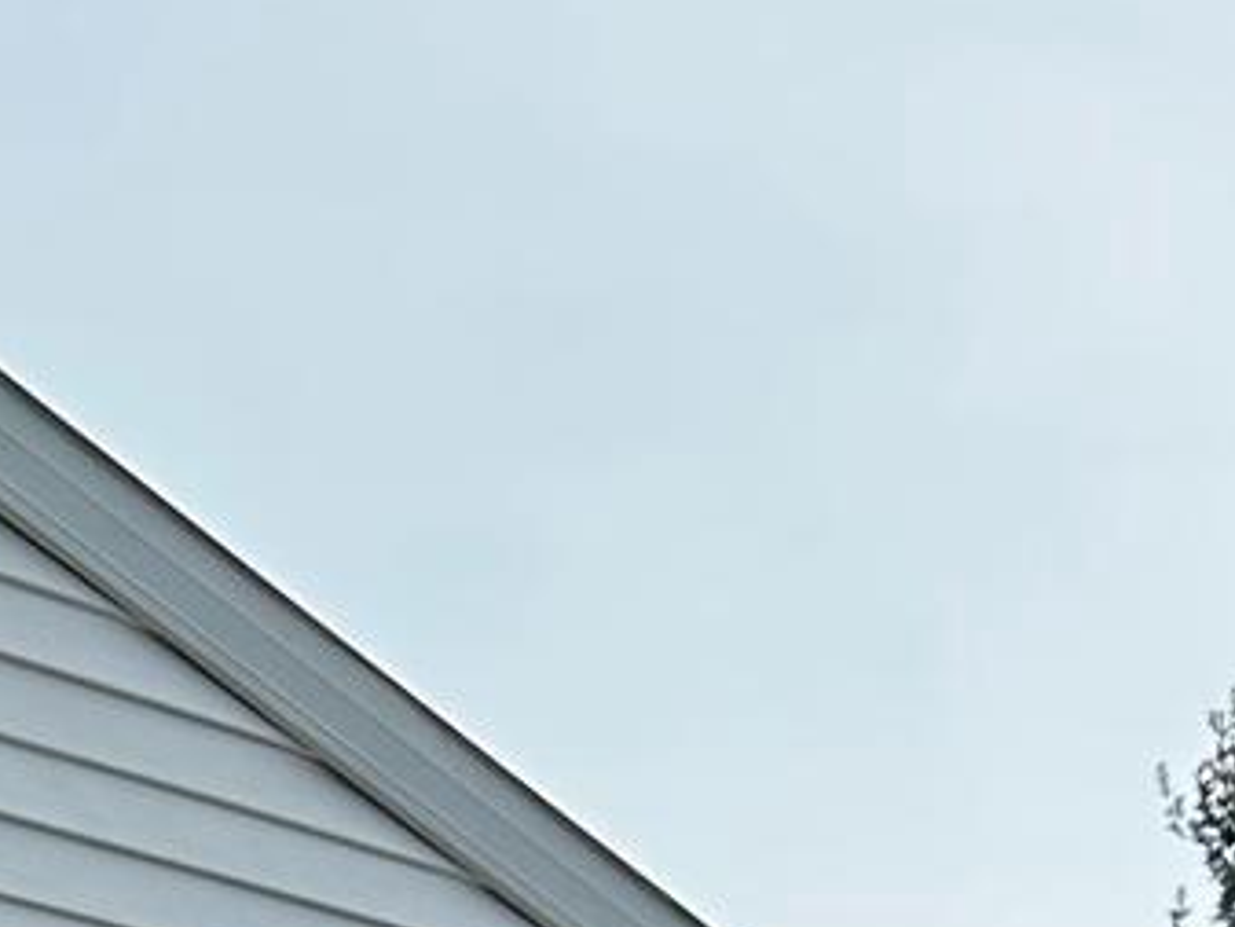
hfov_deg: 11.4
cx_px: -1147
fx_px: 5639
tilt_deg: +3.9
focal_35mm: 158
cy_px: 1803
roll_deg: -1.1
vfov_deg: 8.9
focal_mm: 5.7
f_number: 1.5
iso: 50
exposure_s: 1/6211
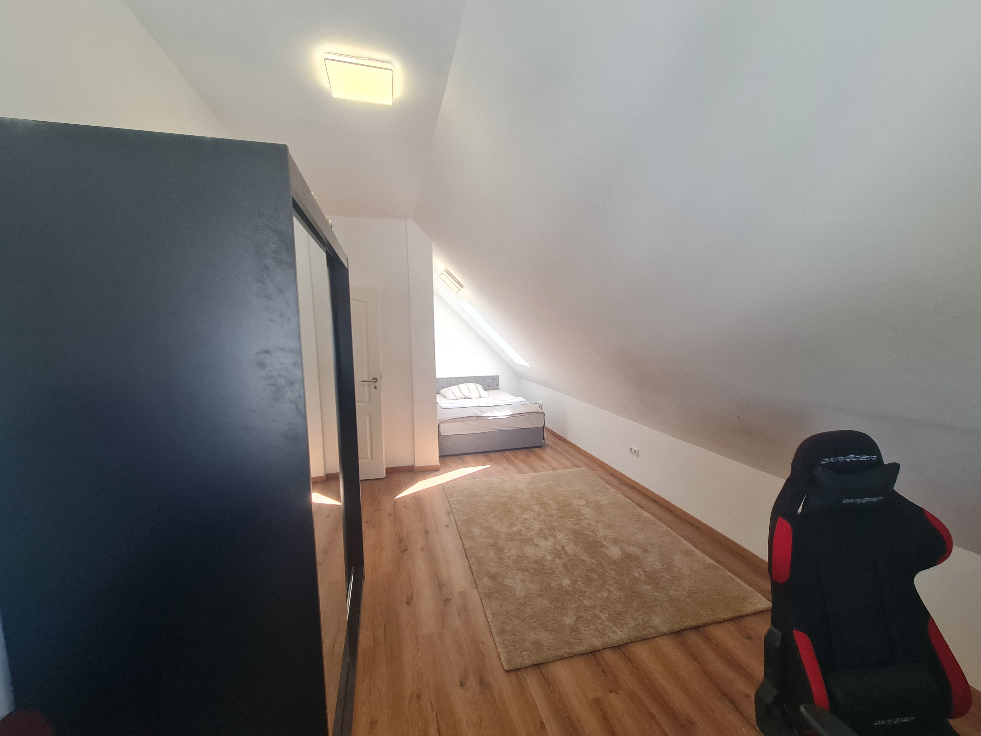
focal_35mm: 13
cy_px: 368
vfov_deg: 89.9
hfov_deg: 106.2
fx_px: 368
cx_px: 490
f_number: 2.2
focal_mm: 2.2
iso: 100
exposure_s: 1/50
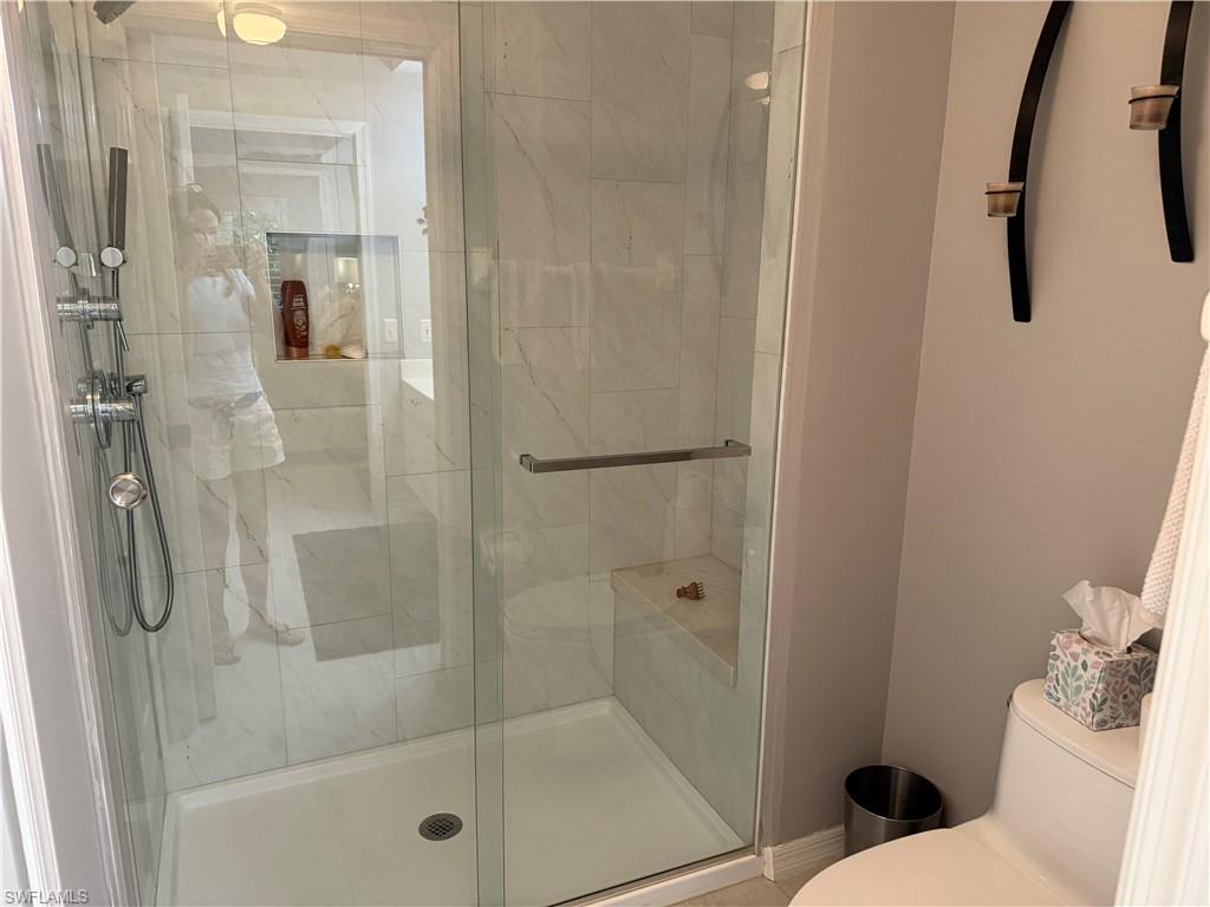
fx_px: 839
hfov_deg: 71.6
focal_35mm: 24
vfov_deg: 56.8
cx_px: 605
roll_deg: -1.3
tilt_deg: -12.9
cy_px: 454
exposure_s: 1/60
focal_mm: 6.76
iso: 320
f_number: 1.78
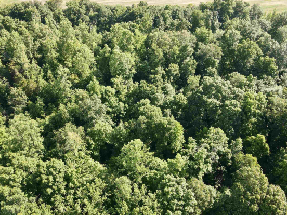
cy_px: 96
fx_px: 240
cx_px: 154
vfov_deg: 48.1
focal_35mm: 29
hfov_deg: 61.6
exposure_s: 1/160
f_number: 2.8
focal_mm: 4.5
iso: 110
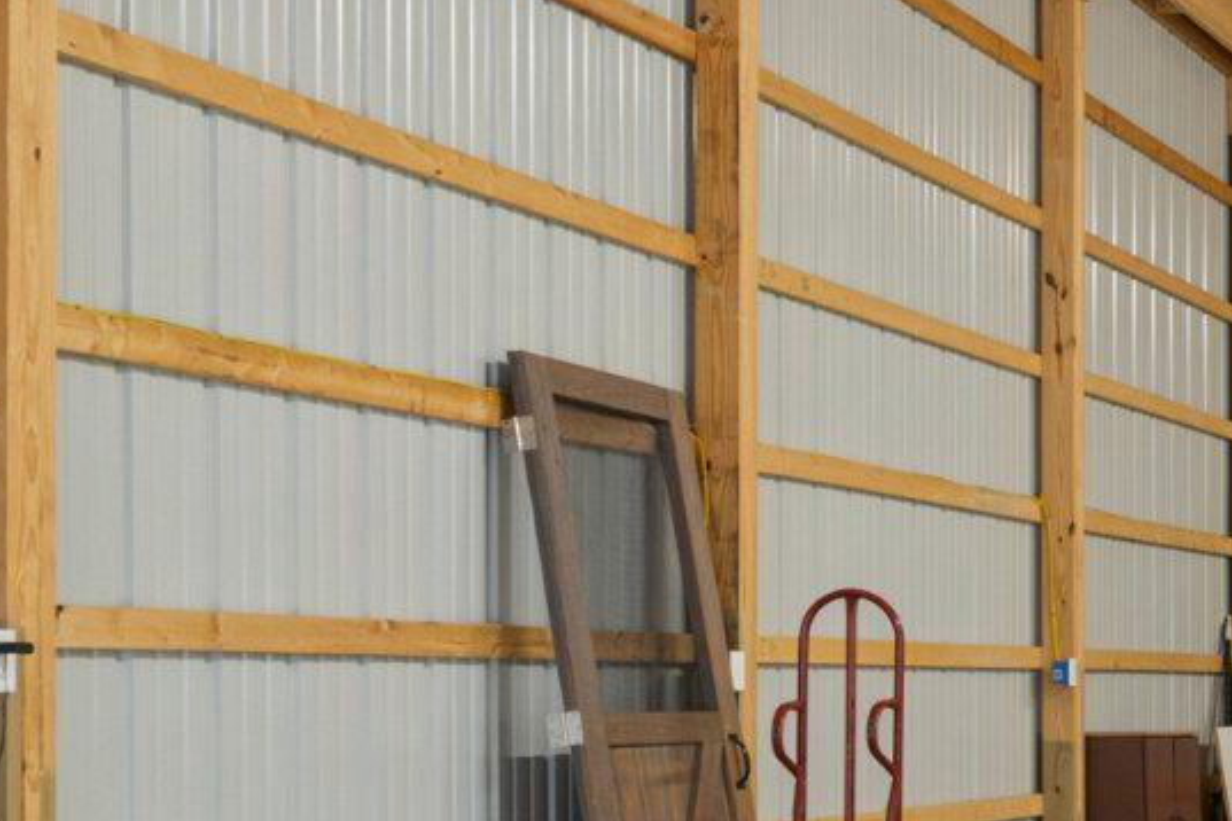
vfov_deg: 21.1
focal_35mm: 63
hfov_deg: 23.4
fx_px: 2153
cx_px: 1985
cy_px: 737
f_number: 8
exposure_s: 1/5
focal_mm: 11
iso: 400
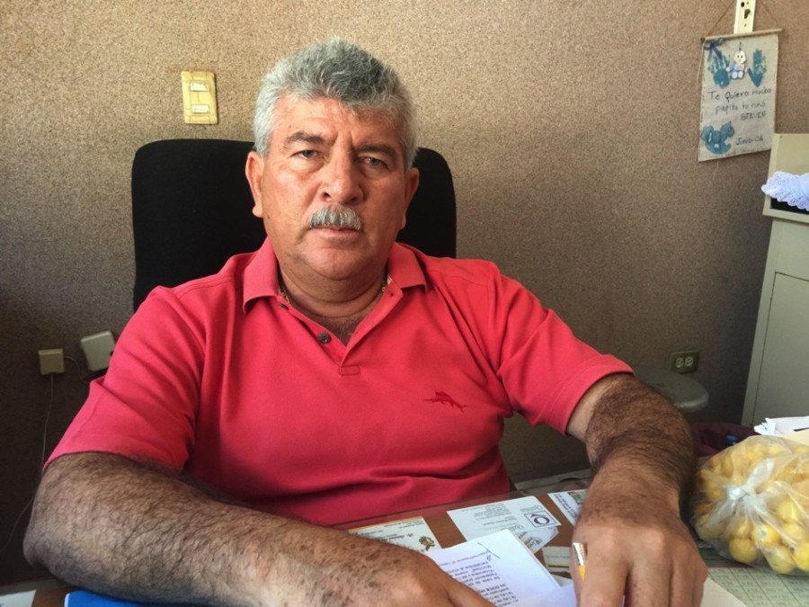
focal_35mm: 29
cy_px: 304
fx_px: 678
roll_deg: -0.4
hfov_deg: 61.7
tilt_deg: -15.7
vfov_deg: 48.2
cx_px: 404
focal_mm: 4.15
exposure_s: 1/8
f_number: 2.2
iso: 100
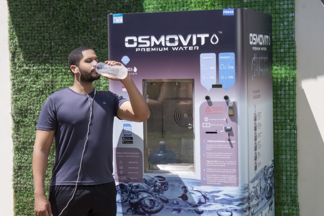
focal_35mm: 76
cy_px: 109
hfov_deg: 26.7
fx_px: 684
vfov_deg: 17.9
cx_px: 161
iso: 100
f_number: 8
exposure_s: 1/160
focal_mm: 50
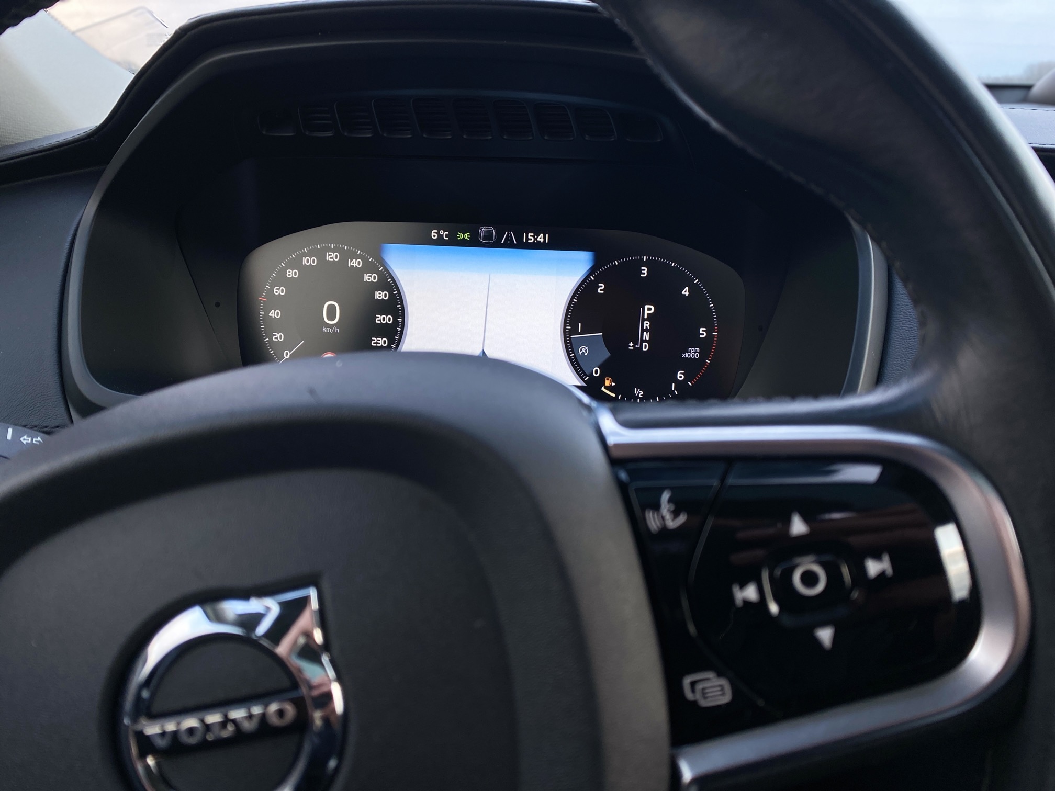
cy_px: 396
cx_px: 528
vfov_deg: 53.1
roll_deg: +0.5
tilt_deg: -19.9
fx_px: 792
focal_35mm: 26
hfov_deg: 67.3
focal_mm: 4.25
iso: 50
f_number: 1.8
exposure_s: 1/99
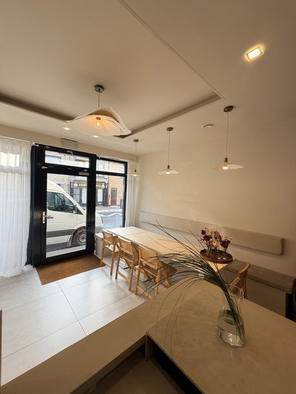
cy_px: 197
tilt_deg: -1.3
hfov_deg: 85.7
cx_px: 148
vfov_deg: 102.1
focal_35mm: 14
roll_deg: -2.2
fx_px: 160
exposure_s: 1/121
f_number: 2.2
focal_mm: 2.22
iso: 50
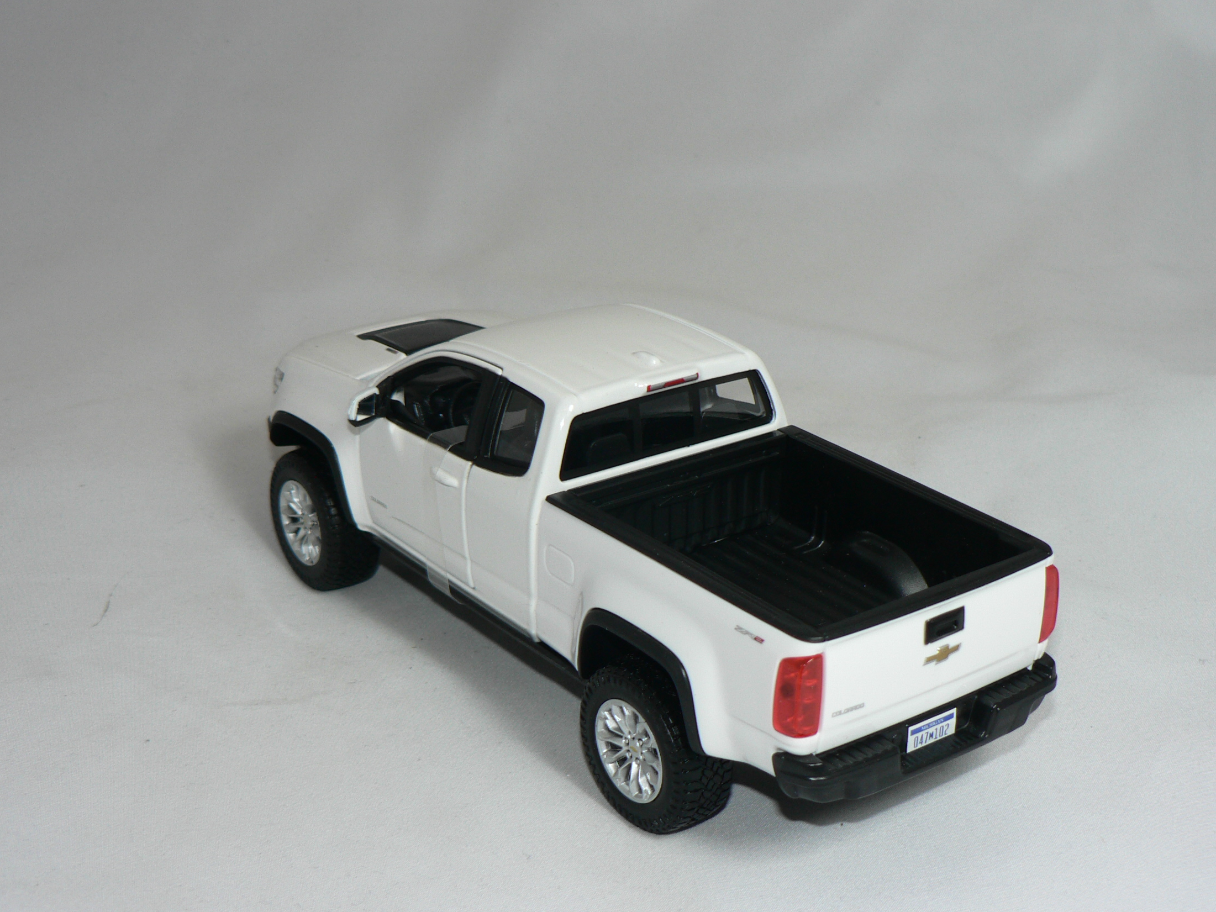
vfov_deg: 25.6
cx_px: 668
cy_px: 516
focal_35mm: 57
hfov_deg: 33.8
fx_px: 2002
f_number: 2.8
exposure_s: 1/60
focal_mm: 8.1
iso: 80
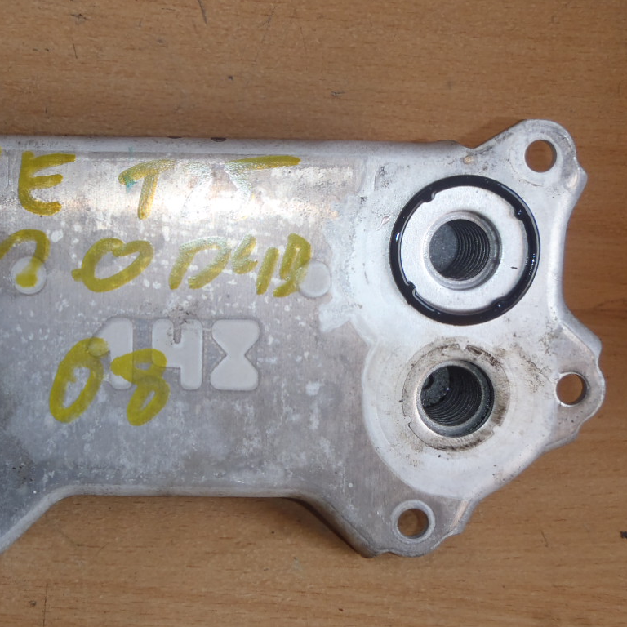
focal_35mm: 56
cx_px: 166
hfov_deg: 30.1
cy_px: 335
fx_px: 1148
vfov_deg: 30.5
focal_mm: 6.83
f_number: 4.6
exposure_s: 1/40
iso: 100
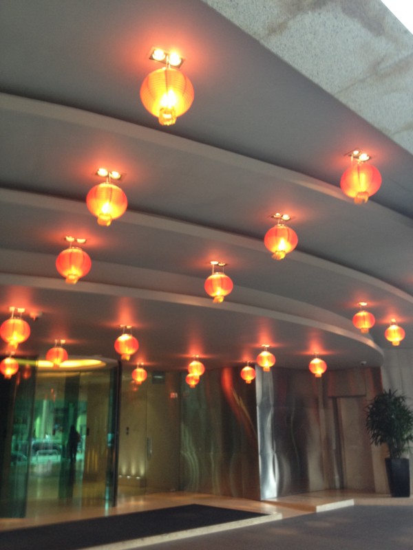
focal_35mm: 35
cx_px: 206
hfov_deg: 40.7
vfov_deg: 52.6
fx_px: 557
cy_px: 275
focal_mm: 4.28
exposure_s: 1/20
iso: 100
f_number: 2.4
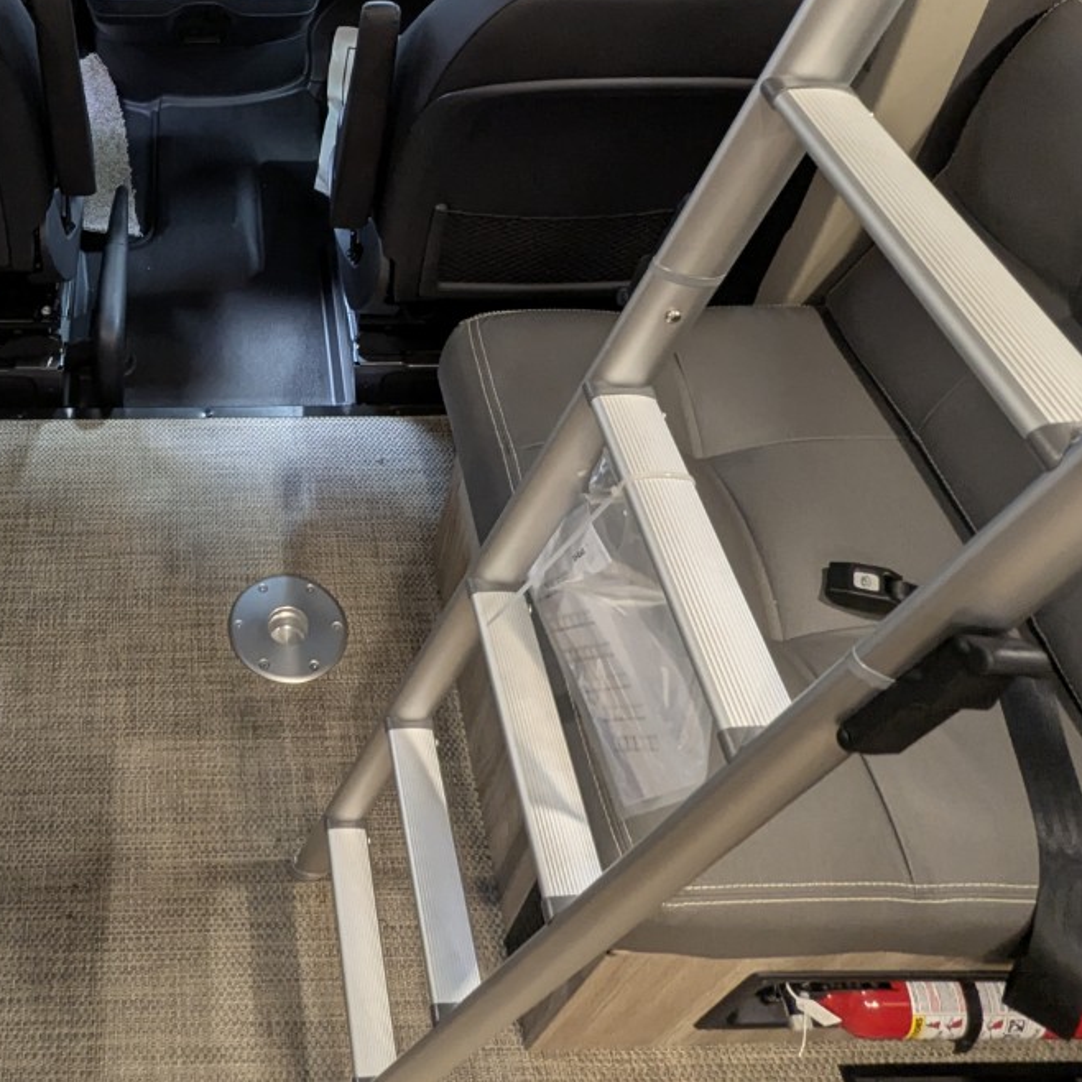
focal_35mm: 30
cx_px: 205
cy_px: 291
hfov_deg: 50.5
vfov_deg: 52.0
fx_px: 1061
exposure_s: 1/33.4
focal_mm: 2.35
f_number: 2.2
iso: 253
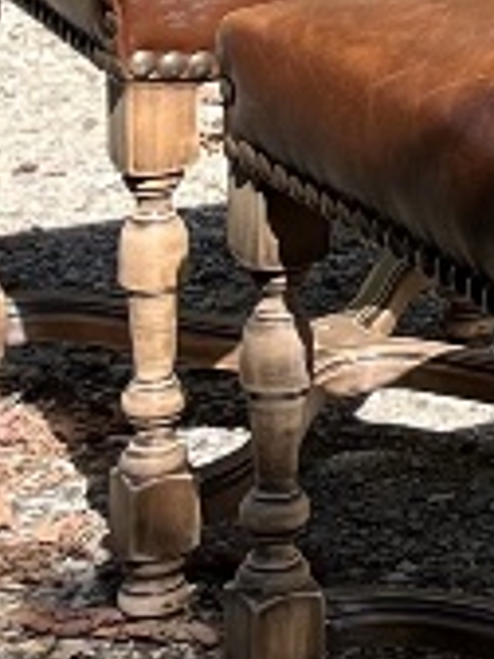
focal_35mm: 186
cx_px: 1435
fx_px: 3539
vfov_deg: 10.2
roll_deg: -2.0
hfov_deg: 7.2
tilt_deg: -10.1
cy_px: -408
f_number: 1.6
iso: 50
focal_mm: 5.1
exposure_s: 1/1389
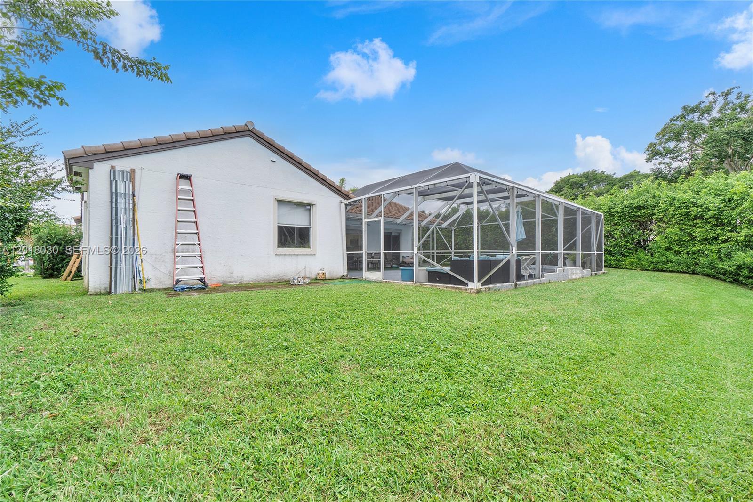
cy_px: 251
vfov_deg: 77.3
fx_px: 314
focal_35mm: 15
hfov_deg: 100.4
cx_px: 376
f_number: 11
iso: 100
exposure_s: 1/30
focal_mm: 10
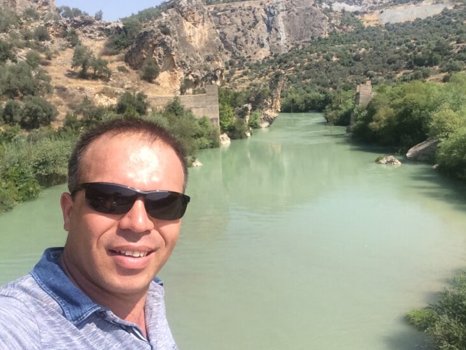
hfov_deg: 56.8
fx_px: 431
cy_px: 180
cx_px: 229
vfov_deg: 44.1
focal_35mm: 32
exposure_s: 1/1527
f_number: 2.4
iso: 50
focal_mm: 2.15
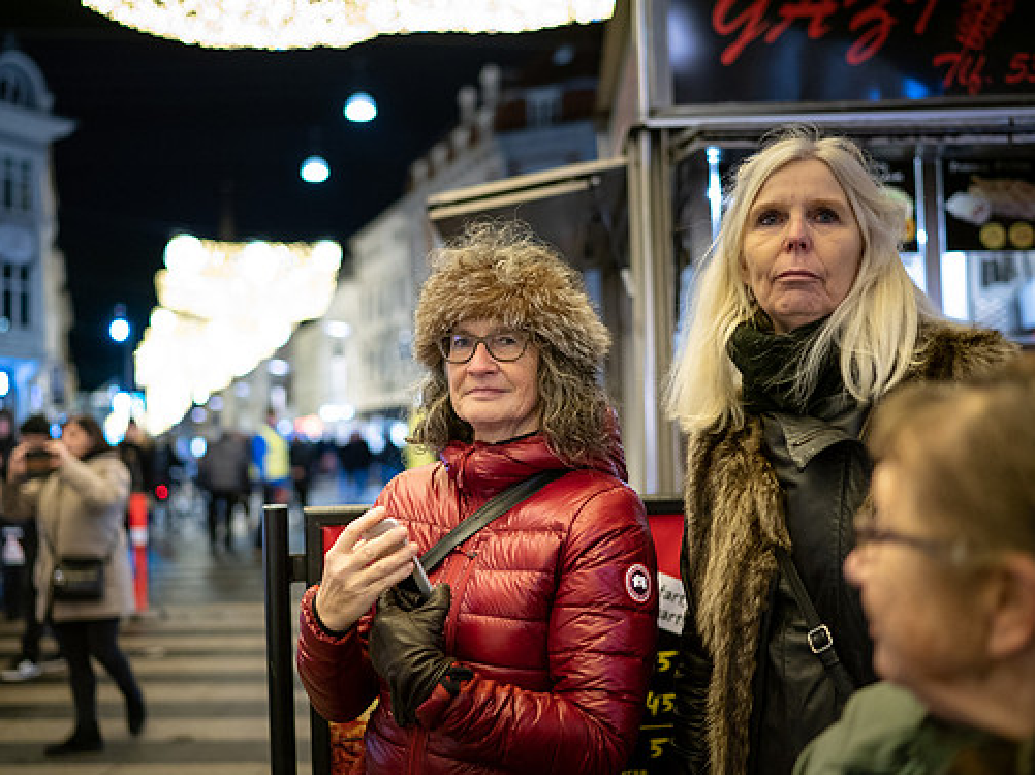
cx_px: 498
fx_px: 1165
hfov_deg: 47.9
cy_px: 383
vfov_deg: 36.8
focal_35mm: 39
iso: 2500
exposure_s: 1/200
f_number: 1.6
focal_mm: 35
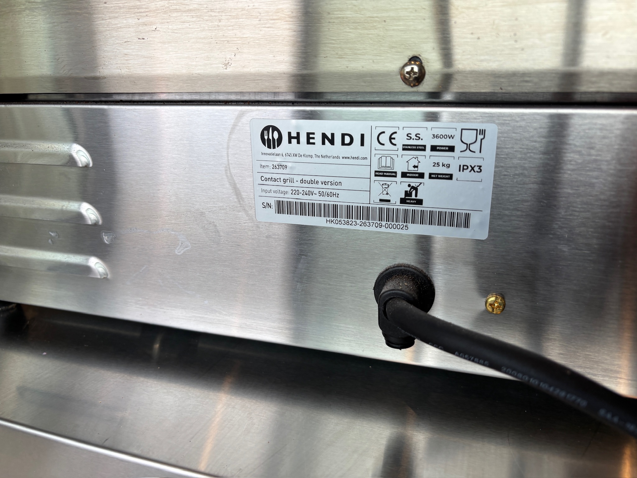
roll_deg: +1.5
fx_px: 478
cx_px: 318
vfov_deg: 53.1
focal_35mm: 26
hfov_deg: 67.3
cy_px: 239
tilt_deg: -18.6
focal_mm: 5.96
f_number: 1.6
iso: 50
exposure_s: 1/484
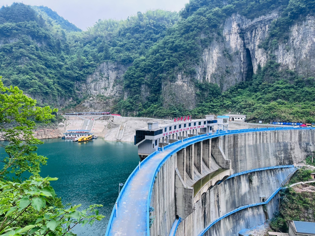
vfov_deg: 53.1
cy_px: 118
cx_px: 158
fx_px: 237
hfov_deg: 67.3
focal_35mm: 26
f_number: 1.6
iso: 50
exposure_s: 1/1225
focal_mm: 5.1
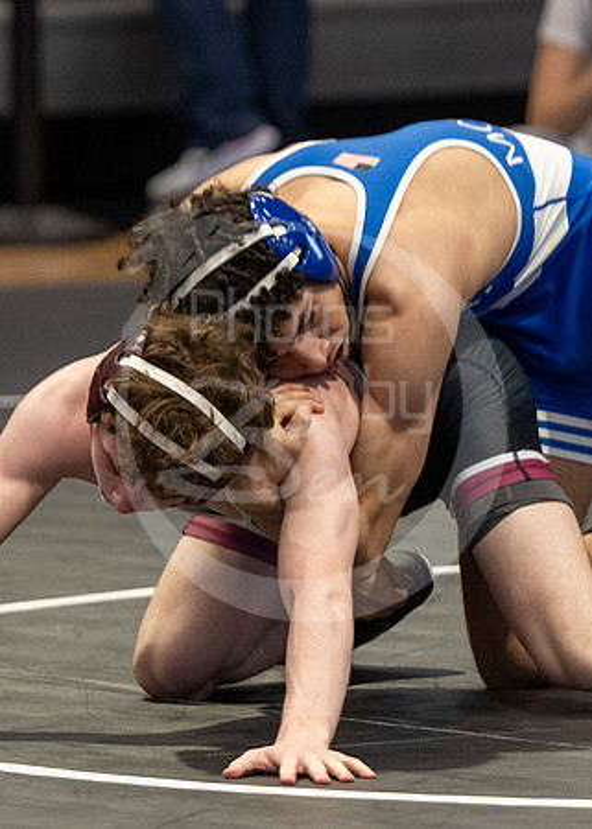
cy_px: 888
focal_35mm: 469
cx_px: 287
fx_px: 11039
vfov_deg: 4.3
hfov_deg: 3.1
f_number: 2.8
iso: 3200
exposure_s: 1/1000
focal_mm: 140
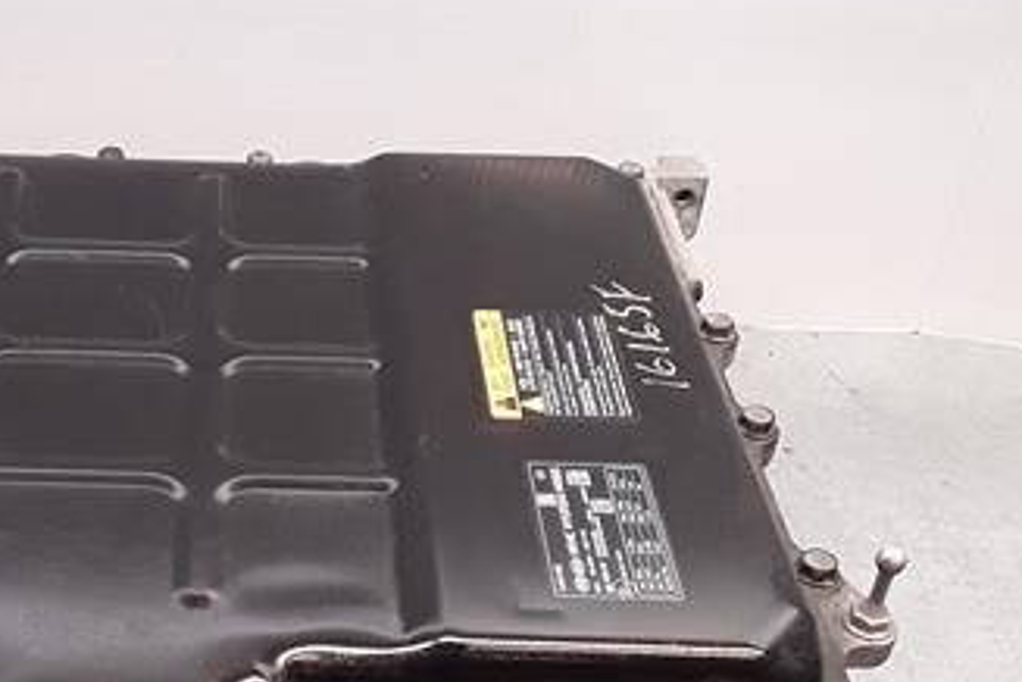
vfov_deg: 23.7
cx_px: 219
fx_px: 1618
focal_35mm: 57
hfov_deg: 34.1
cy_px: 460
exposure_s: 1/100
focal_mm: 2.91
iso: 100
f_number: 1.9
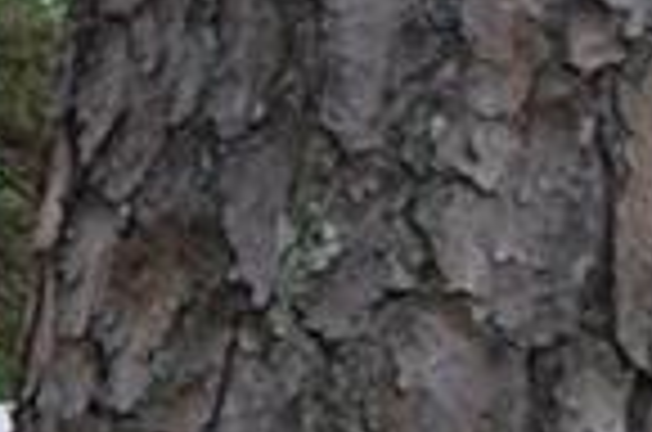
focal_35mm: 122
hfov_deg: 9.7
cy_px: 394
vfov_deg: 11.1
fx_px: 2200
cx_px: -1578
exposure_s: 1/160
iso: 200
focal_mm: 11.5
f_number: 6.3
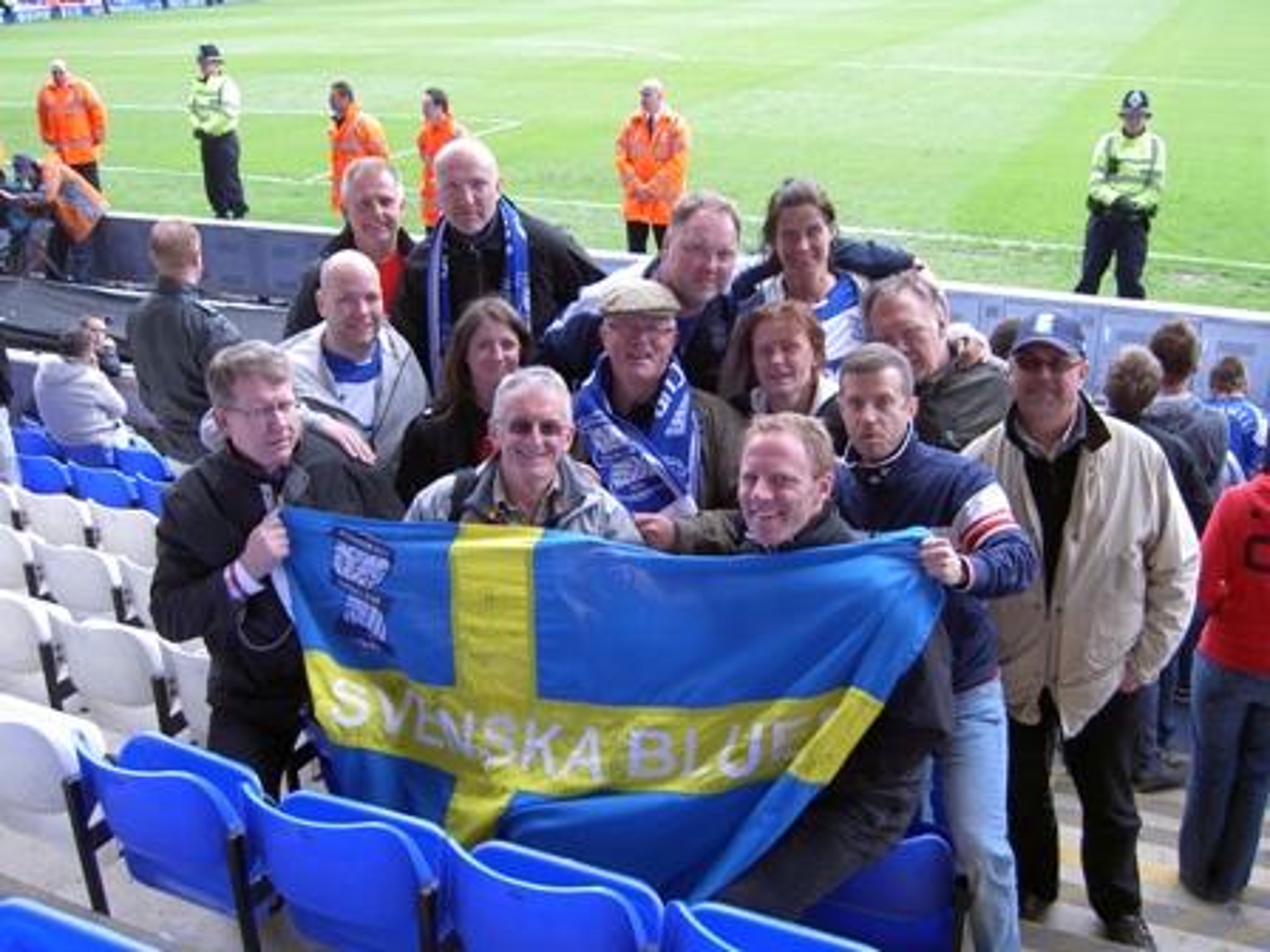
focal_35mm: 34
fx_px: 1247
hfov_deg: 54.0
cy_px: 476
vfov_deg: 41.8
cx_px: 635
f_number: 2.8
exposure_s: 1/60
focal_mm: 5.6
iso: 50
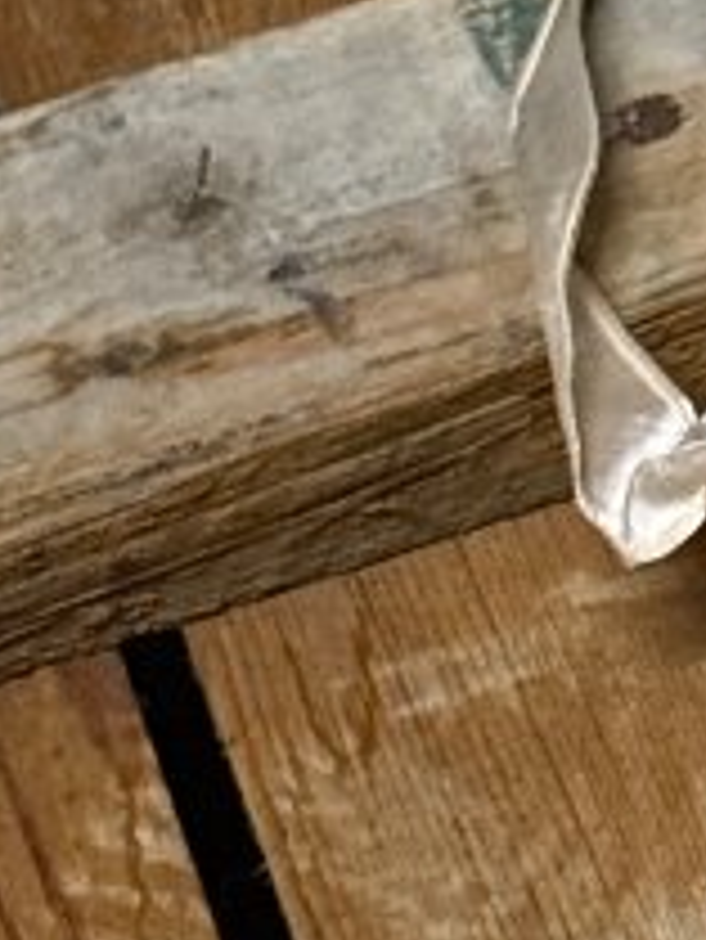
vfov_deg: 7.1
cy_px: 1421
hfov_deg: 5.2
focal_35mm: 276
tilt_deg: -59.4
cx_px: 1650
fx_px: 7498
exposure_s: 1/33
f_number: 1.78
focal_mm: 6.76
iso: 500
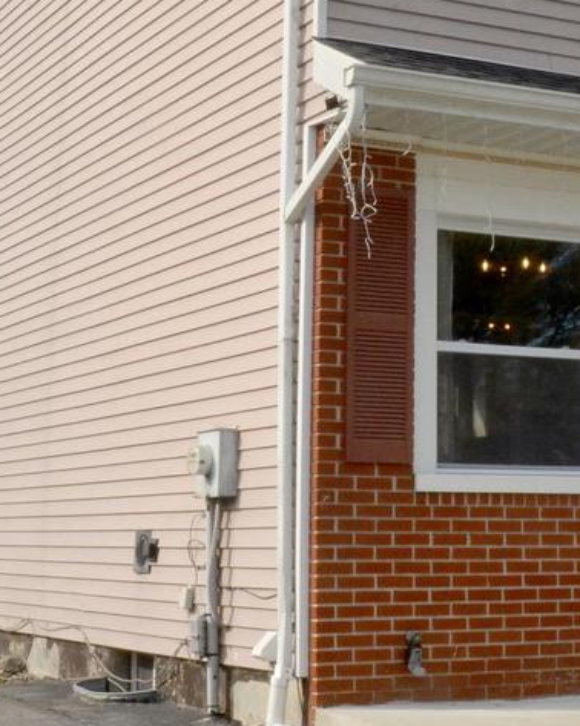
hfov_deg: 19.5
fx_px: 1653
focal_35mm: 77
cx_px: 545
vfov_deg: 24.6
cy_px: 208
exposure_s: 1/250
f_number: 22
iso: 800
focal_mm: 18
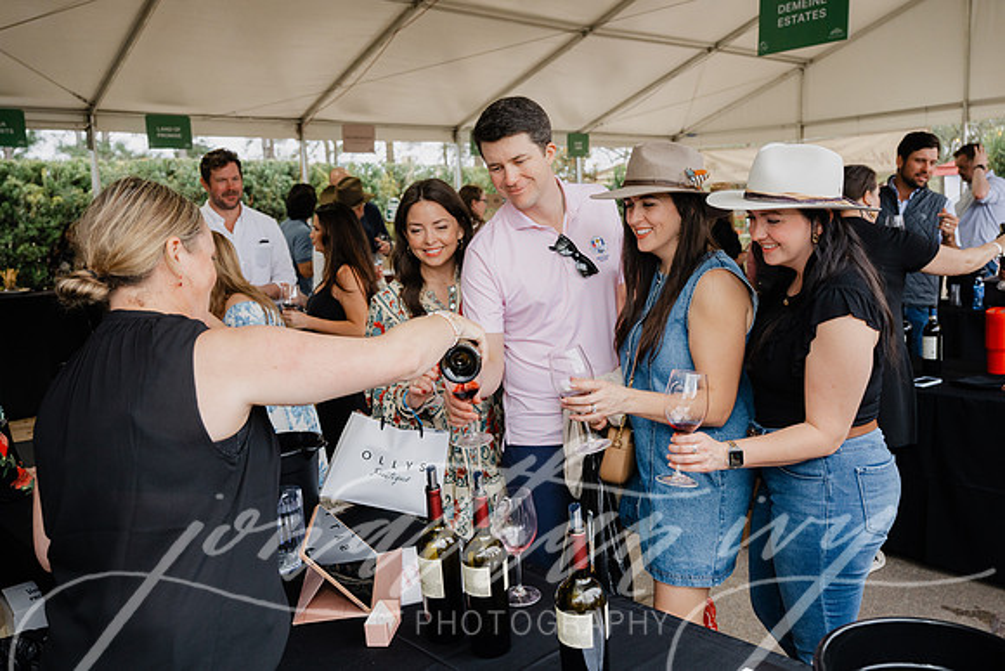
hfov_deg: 60.3
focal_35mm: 31
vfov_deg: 42.3
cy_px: 336
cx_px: 502
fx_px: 866
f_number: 4.5
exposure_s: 1/160
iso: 720
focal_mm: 31
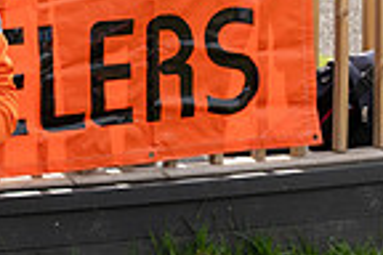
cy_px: -248
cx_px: -395
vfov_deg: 7.2
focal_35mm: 185
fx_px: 1968
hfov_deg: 10.2
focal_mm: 28
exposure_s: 1/640
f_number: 4
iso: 125
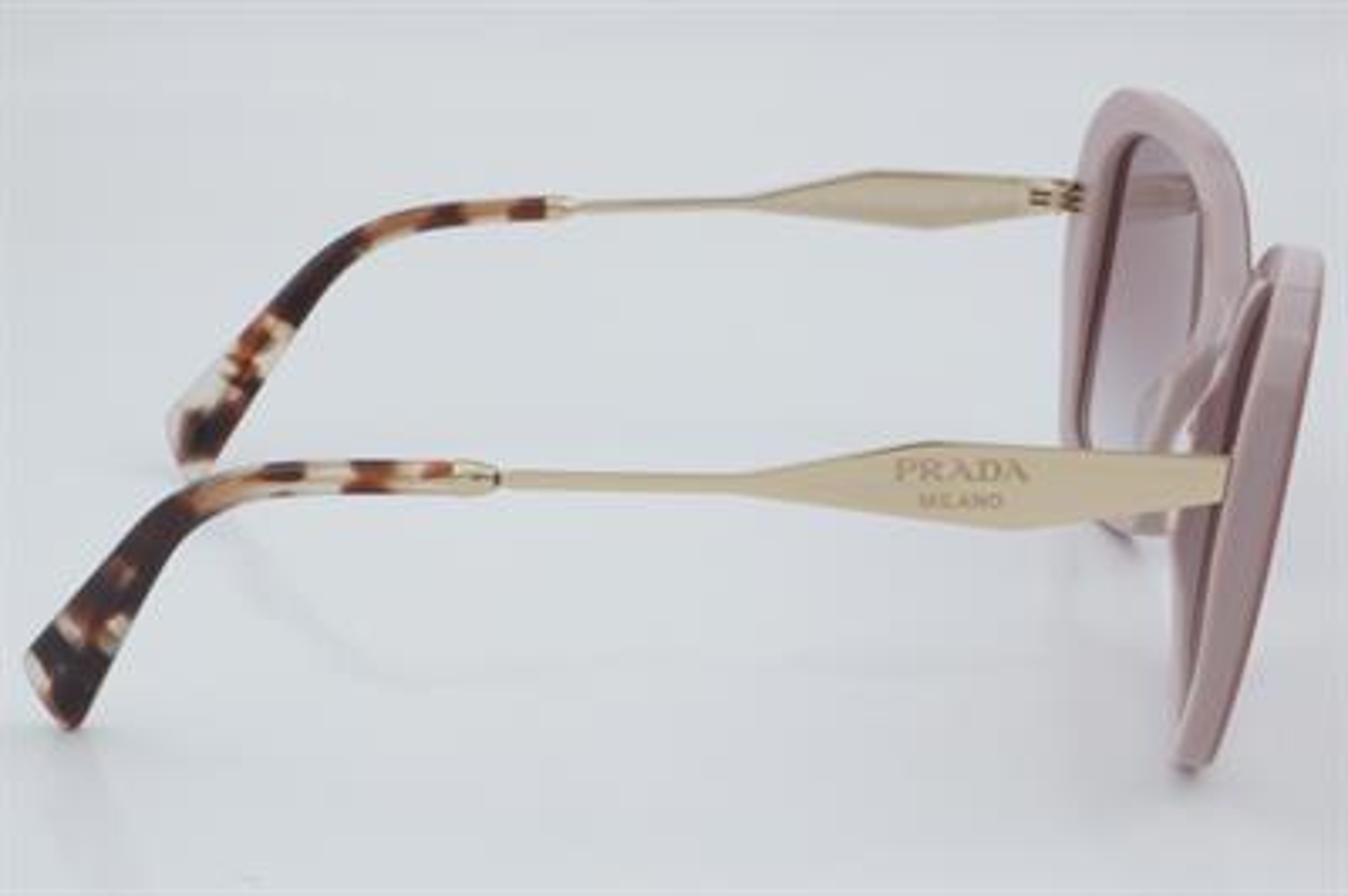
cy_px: 448
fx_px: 2806
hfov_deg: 27.0
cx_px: 674
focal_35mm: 75
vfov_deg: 18.2
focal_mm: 50
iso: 100
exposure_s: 1/3
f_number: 32
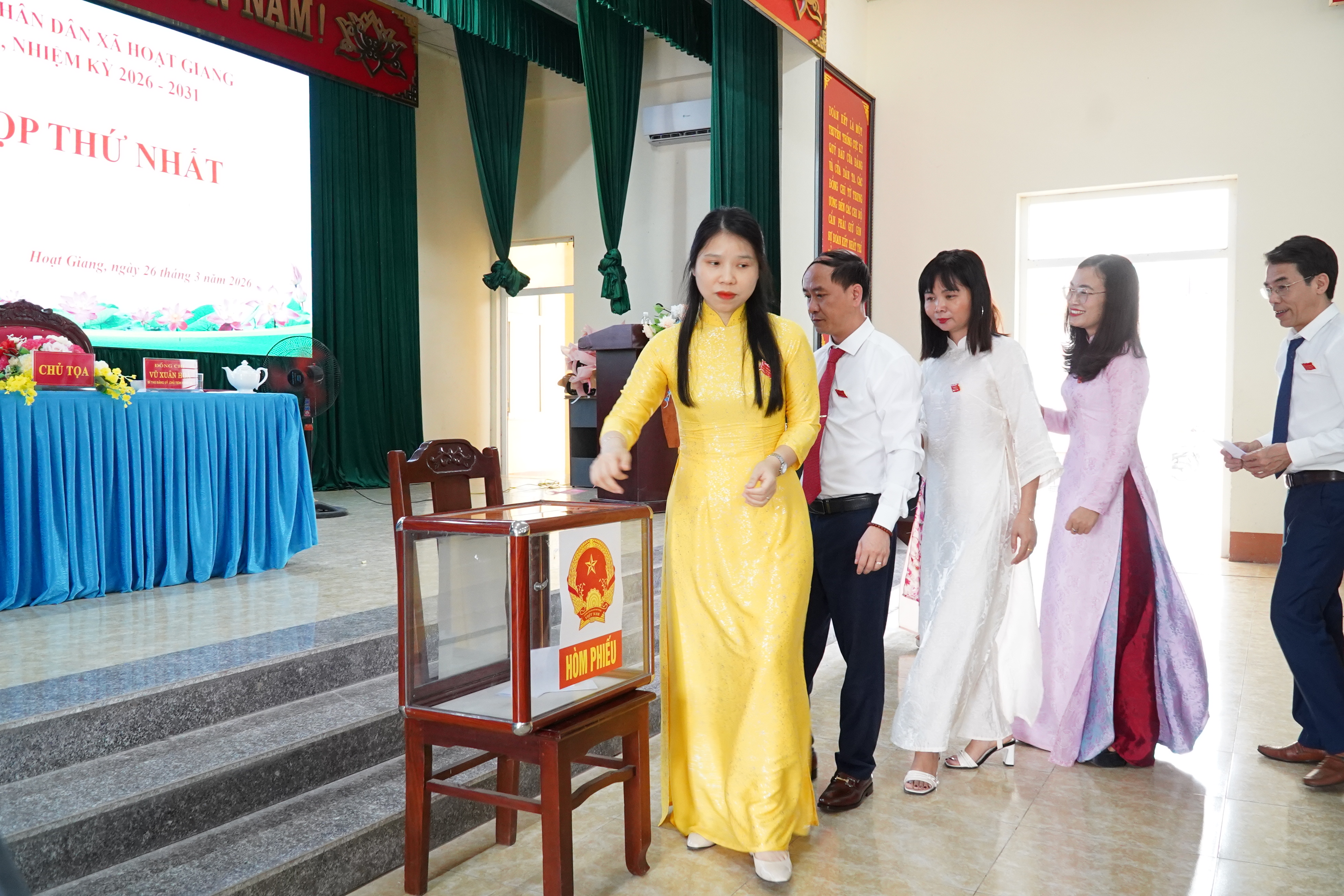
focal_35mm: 28
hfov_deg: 65.5
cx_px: 672
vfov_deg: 46.4
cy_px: 448
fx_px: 1045
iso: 3200
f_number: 6.3
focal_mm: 19
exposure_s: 1/100
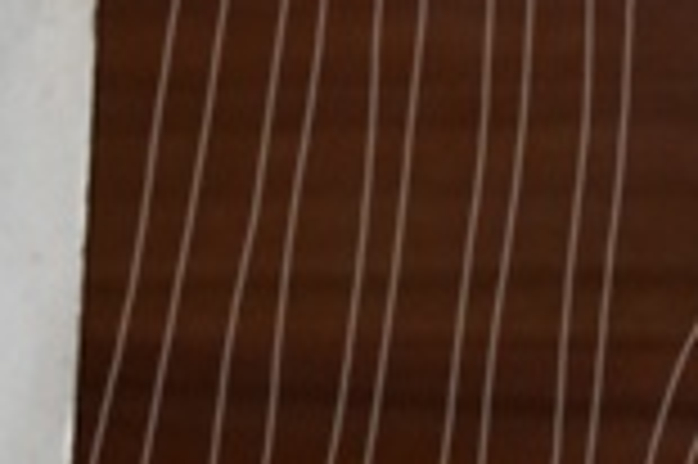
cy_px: -155
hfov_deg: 6.1
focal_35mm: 323
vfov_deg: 4.2
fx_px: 6256
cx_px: -901
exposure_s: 1/160
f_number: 4
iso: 1600
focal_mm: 50
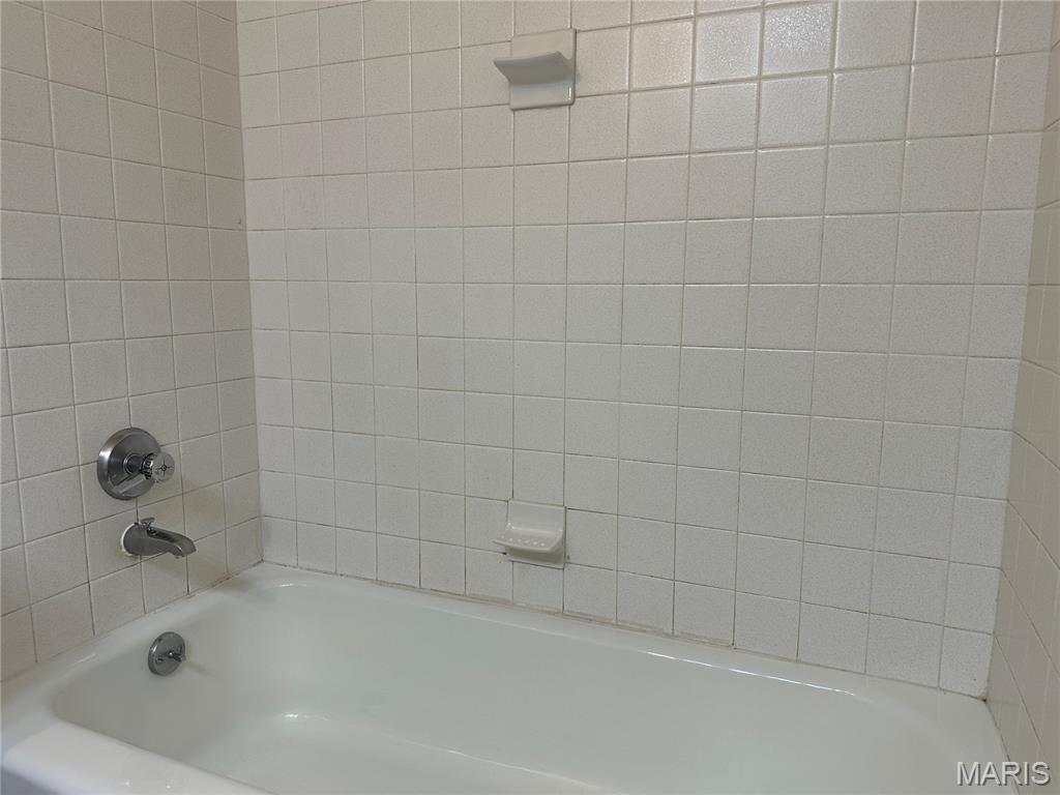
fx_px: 735
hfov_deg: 71.6
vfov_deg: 56.8
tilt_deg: -8.1
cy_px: 398
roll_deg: -0.3
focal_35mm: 24
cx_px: 530
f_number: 1.78
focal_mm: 6.86
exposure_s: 1/120
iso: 125
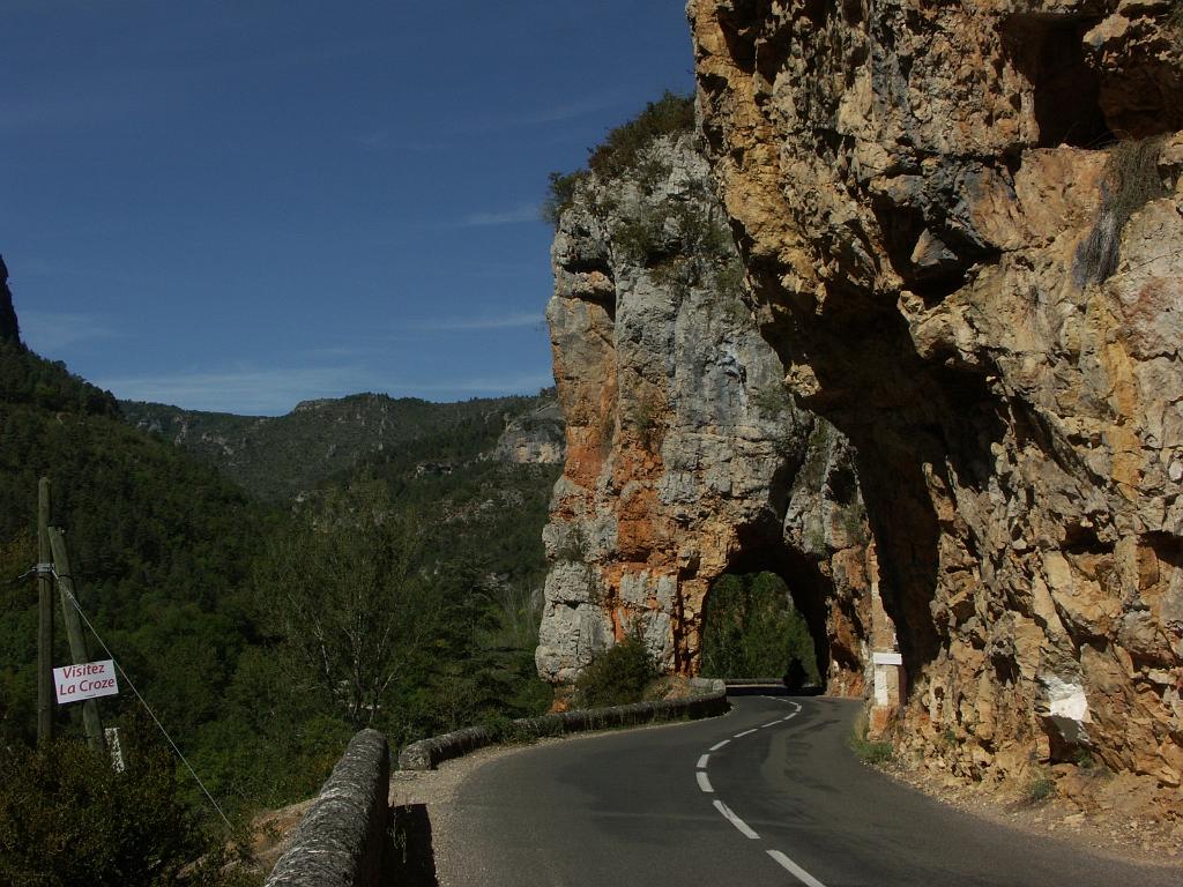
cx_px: 592
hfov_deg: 45.8
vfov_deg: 35.1
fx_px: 1401
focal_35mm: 41
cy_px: 444
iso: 64
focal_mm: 10.5
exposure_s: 1/500
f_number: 9
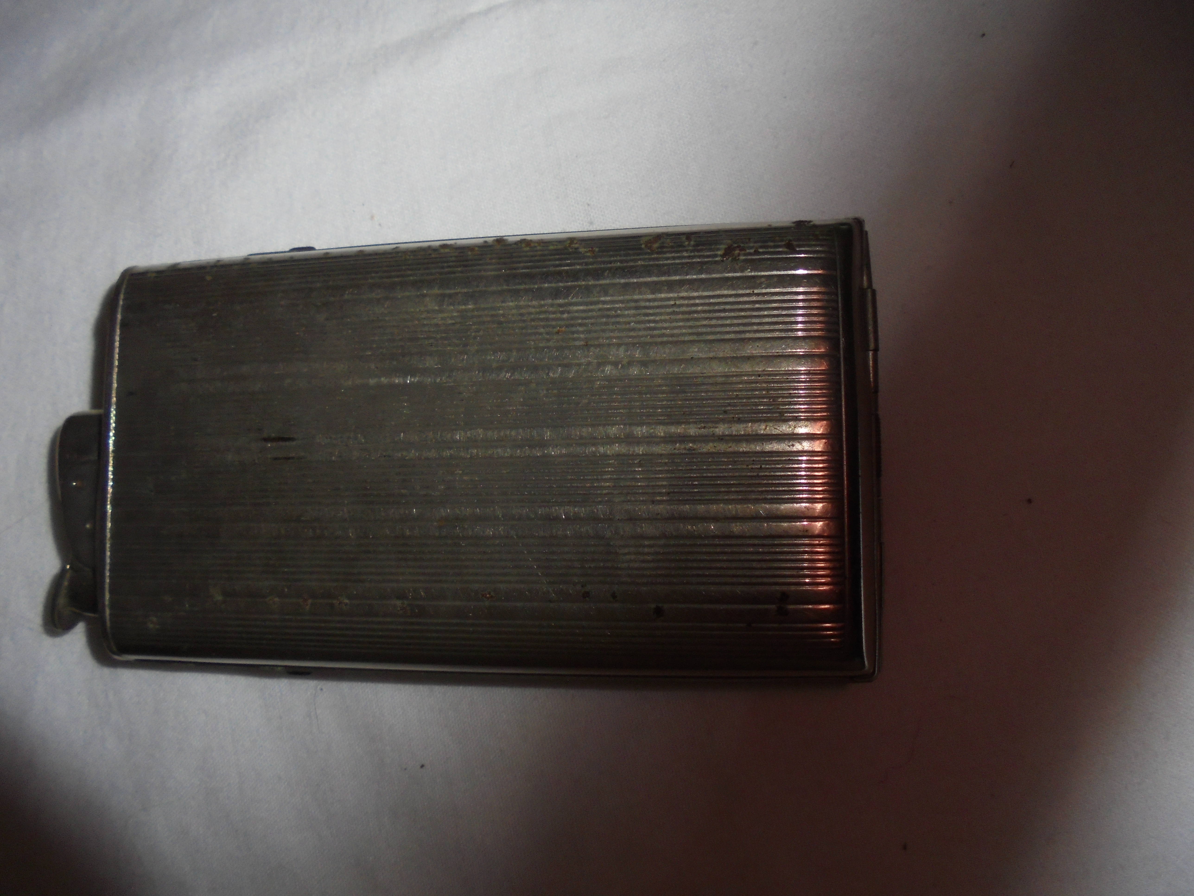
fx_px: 897
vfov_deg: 53.1
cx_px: 597
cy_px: 448
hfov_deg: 67.3
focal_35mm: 26
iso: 200
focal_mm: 4.6
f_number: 11.5
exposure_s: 1/30
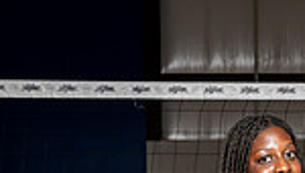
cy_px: 434
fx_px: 1345
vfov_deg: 6.9
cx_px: 248
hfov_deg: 12.9
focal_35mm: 166
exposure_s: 1/250
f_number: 8
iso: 100
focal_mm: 53
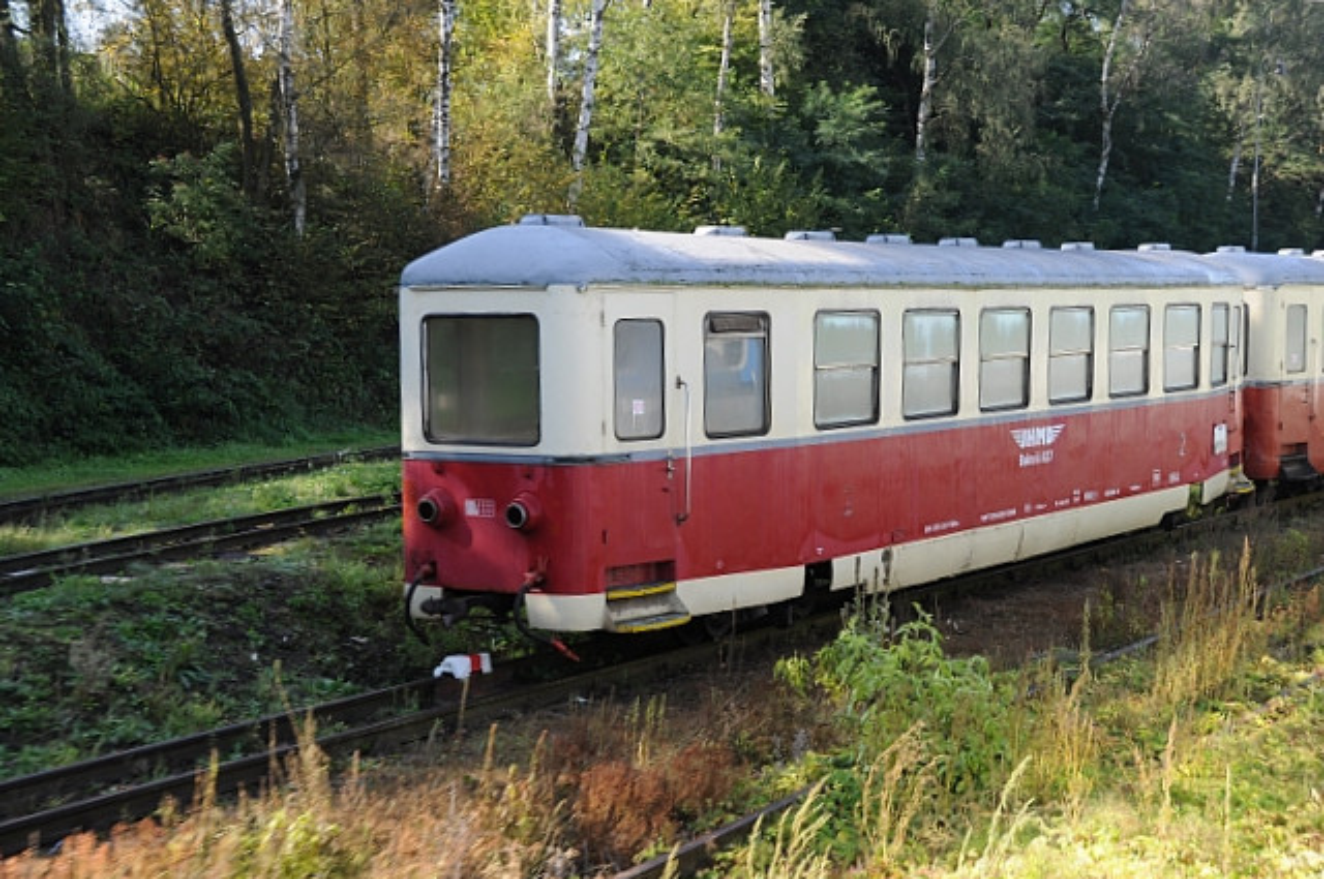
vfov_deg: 25.7
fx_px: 1928
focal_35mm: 52
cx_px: 662
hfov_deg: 37.9
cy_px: 440
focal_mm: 35
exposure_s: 1/160
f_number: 6.3
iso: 200
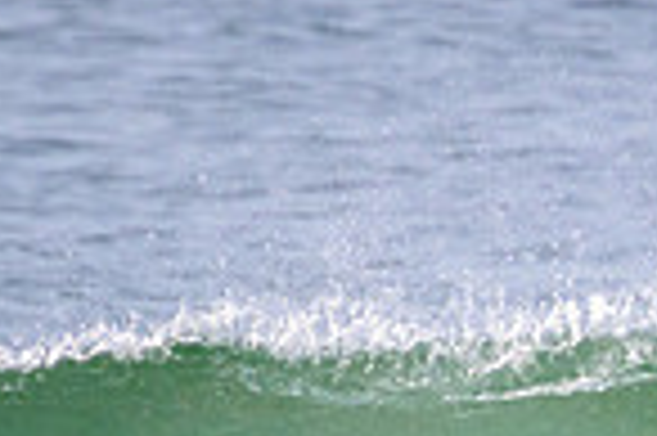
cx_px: 1089
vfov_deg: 0.4
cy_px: 843
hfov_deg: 0.6
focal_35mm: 3179
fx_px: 57951
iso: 1000
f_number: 11
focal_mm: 800
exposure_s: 1/2000
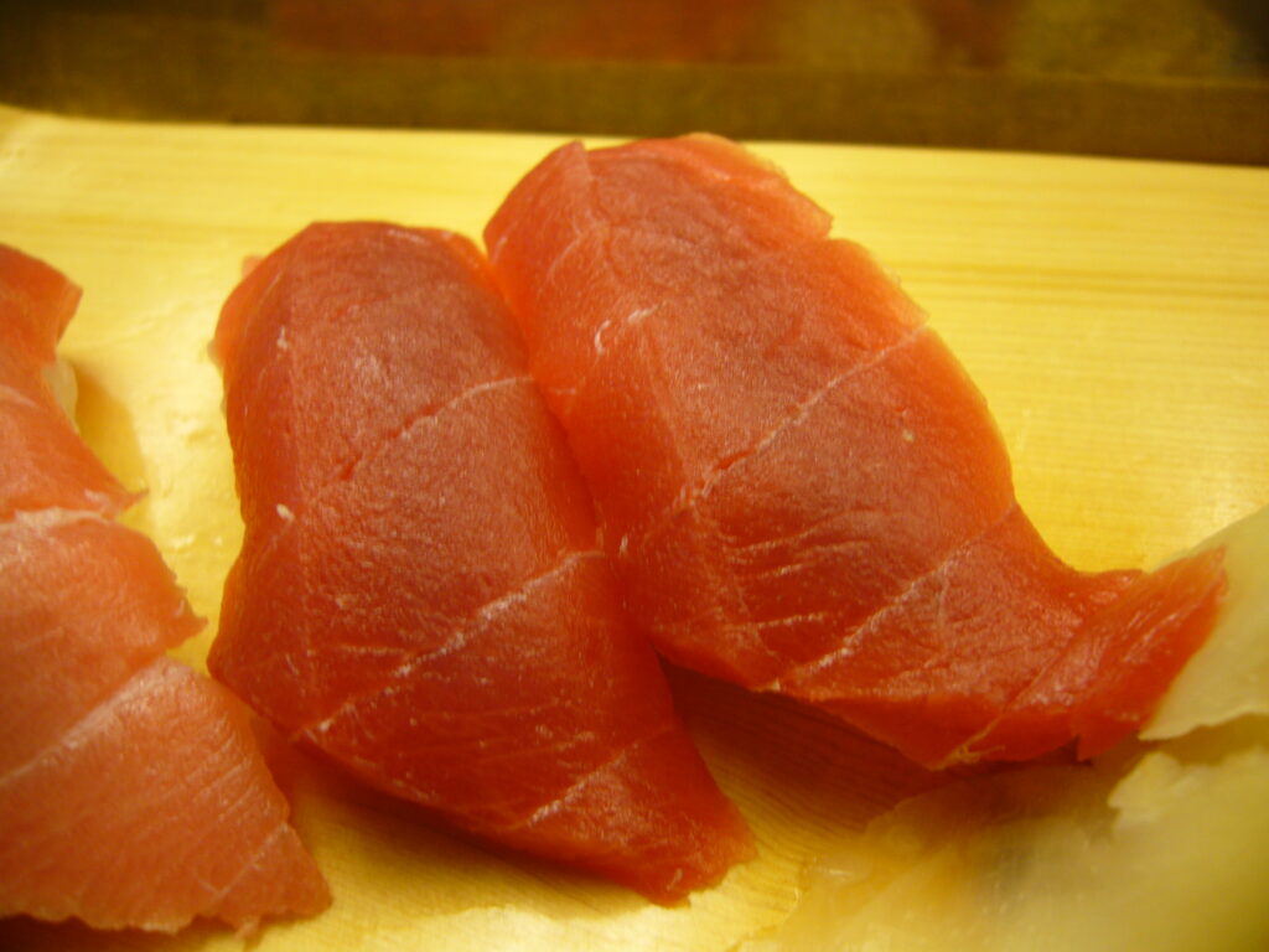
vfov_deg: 40.7
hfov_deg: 52.6
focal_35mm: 35
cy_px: 476
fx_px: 1283
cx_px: 634
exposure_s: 1/20
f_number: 2.8
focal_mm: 5.8
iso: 100
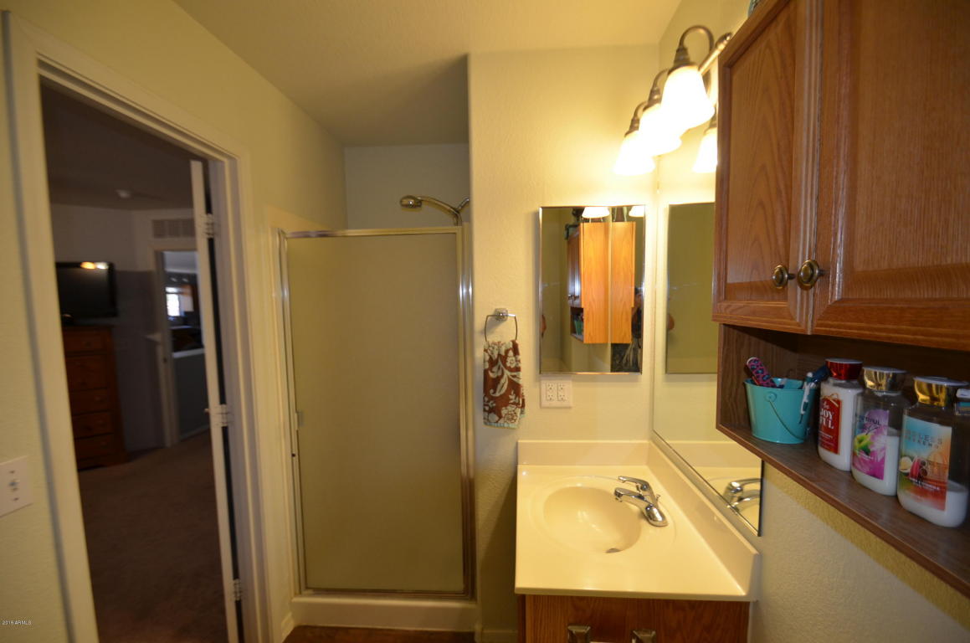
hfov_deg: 100.5
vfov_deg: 77.1
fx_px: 403
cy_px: 322
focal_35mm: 15
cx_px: 485
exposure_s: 1/80
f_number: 3.5
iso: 400
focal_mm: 10
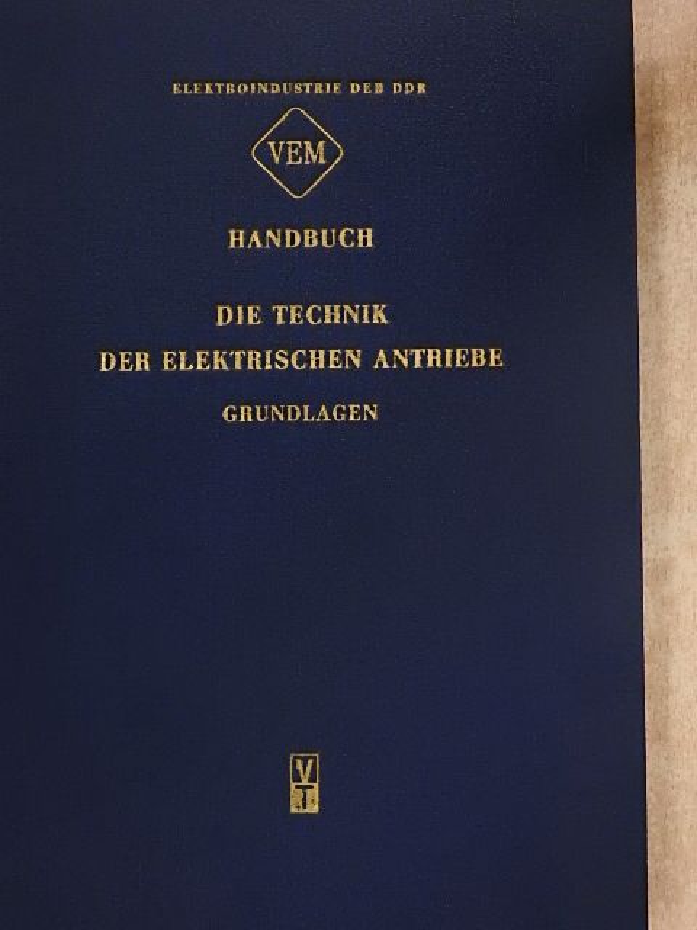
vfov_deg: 42.1
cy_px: 465
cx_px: 348
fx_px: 1208
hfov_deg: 32.2
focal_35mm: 45
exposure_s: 1/80
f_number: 4
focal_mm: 8.1
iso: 1600
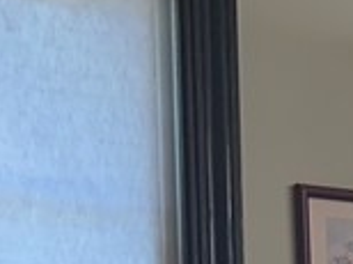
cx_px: 862
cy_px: 751
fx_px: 1629
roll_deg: -1.2
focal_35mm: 160
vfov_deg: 8.1
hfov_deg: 10.5
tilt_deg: -5.1
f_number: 1.78
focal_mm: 6.86
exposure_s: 1/120
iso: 80
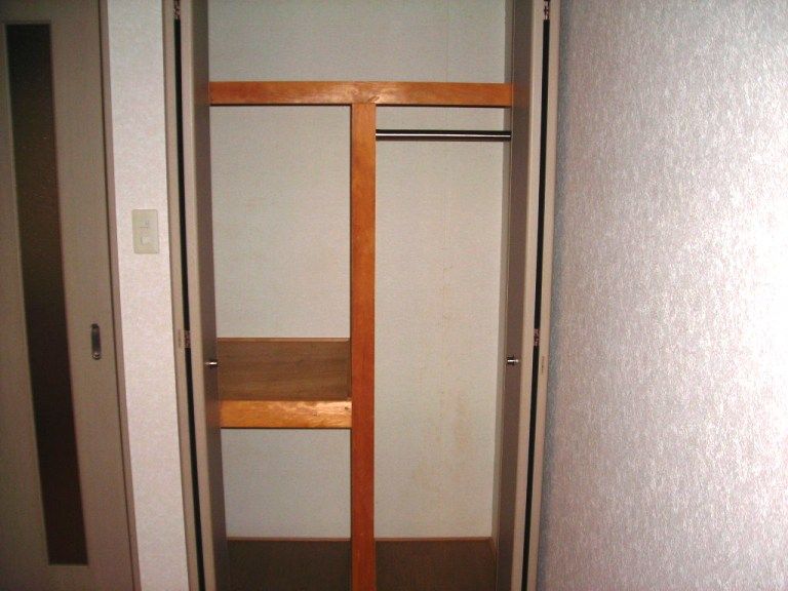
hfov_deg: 49.0
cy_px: 296
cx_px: 394
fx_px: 865
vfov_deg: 37.7
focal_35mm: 38
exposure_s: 1/60.1
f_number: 3.2
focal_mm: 6.3
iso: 54
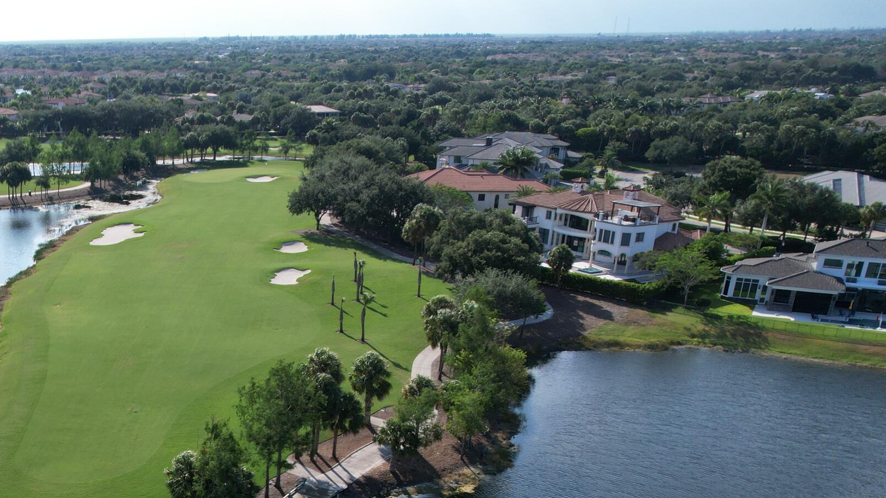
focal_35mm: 43
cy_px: 515
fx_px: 1010
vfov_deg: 26.1
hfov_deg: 43.7
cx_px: 108
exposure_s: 1/1600
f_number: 2.8
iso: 100
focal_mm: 8.38
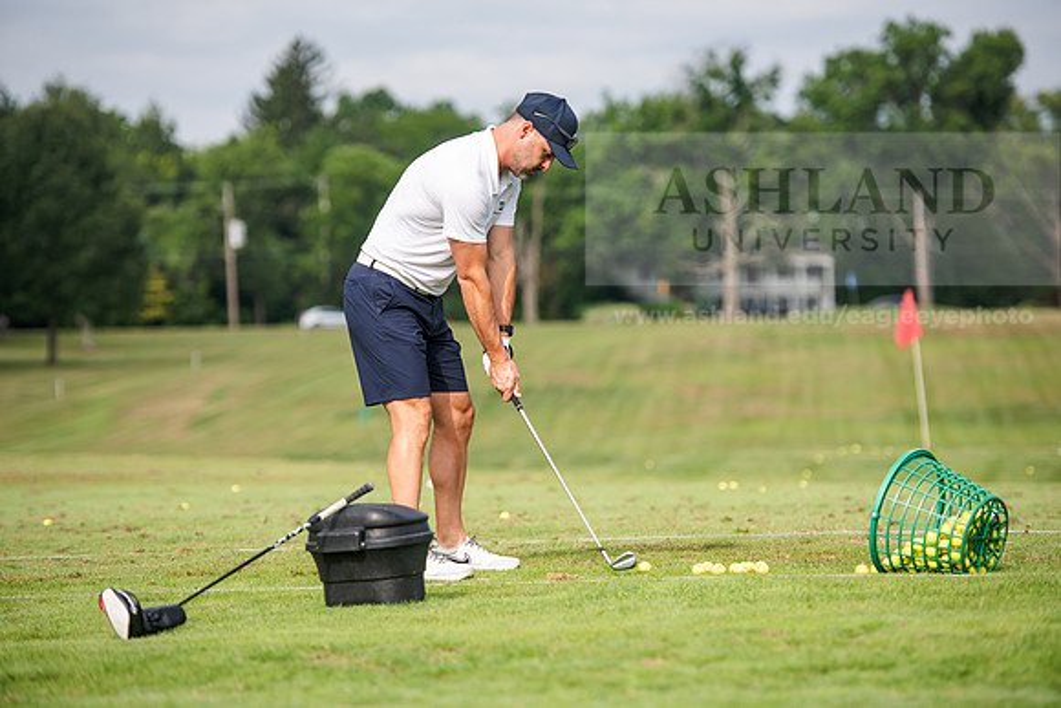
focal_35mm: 140
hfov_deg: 14.7
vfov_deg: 9.8
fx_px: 4127
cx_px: 530
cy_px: 354
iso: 80
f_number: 3.2
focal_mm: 140
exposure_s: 1/800
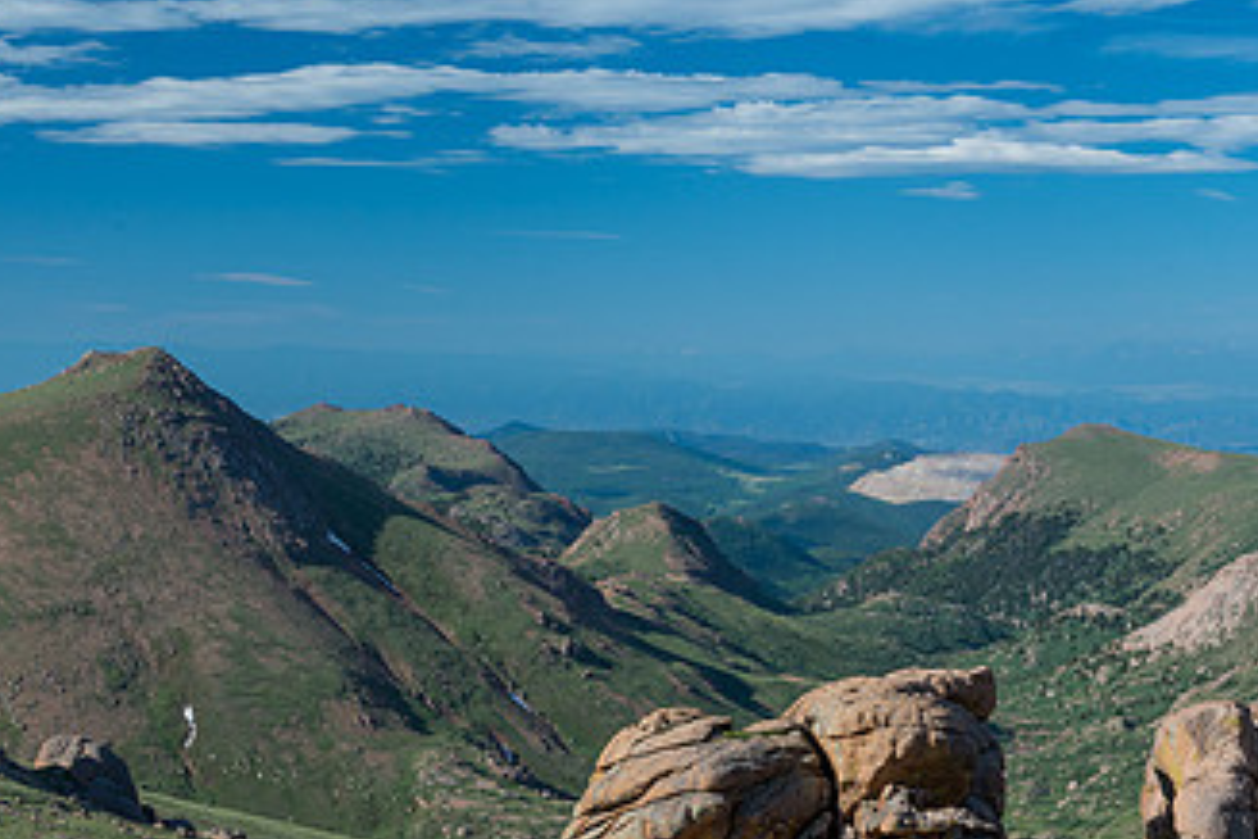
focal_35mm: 78
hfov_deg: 25.8
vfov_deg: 17.5
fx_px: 2725
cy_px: 296
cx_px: 843
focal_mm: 44
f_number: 13
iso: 280
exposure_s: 1/125
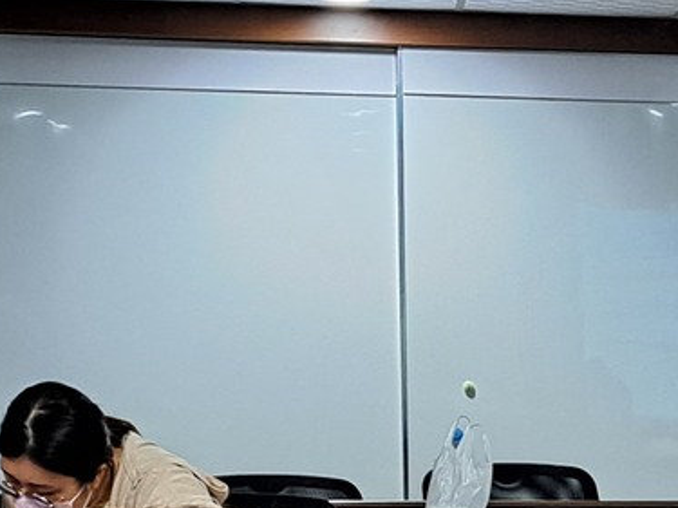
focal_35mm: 123
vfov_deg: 11.6
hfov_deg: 15.7
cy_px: 736
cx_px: 711
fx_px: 2408
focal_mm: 5.23
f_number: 1.8
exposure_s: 1/30
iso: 250
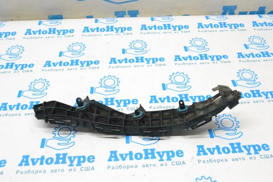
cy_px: 91
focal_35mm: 36
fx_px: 273
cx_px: 136
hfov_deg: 53.2
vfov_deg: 36.8
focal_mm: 24
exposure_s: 1/100
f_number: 13
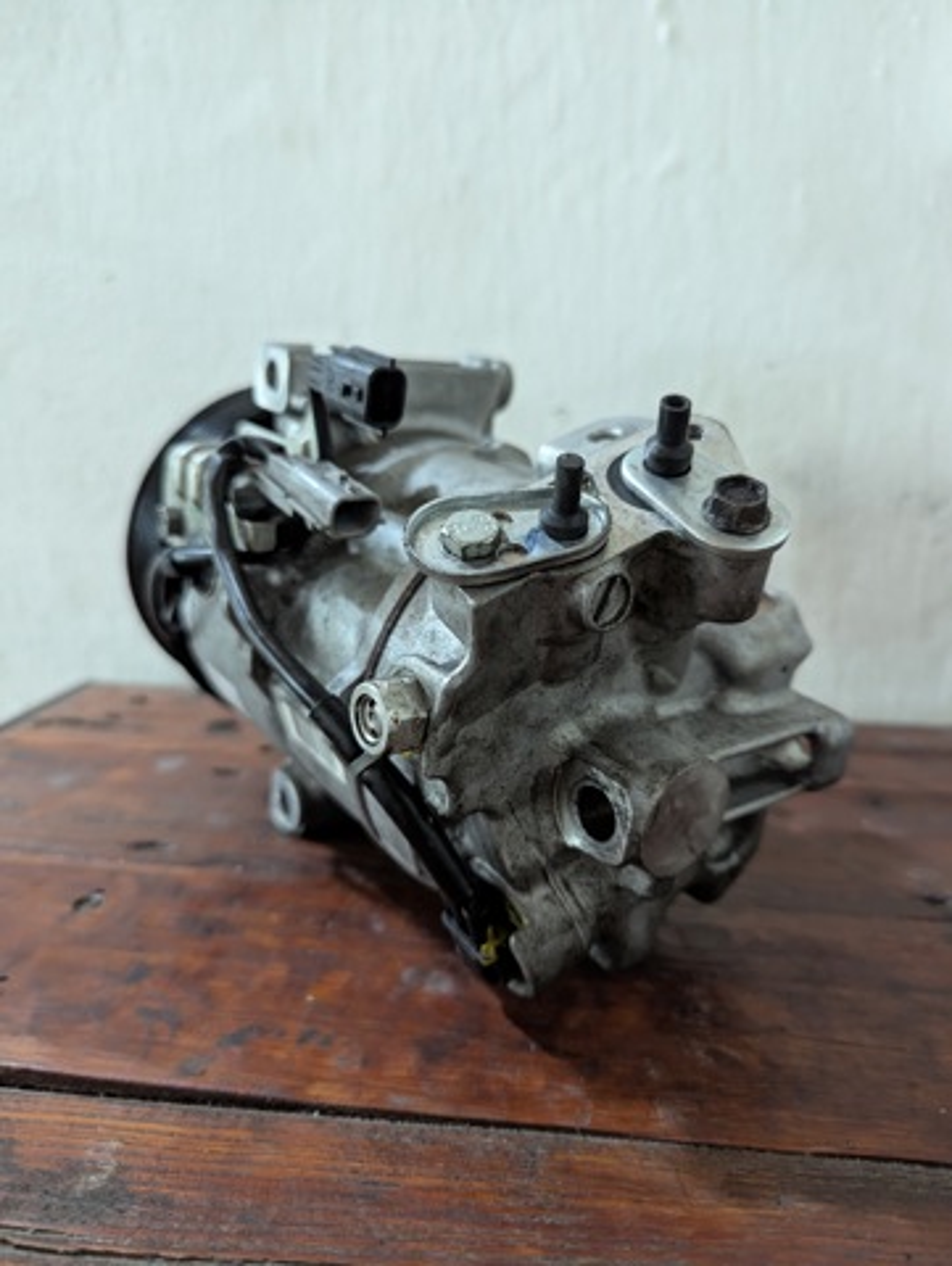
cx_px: 476
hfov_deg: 56.9
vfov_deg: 71.5
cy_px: 633
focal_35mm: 24
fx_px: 878
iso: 1165
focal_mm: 6.81
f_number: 1.85
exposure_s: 1/50
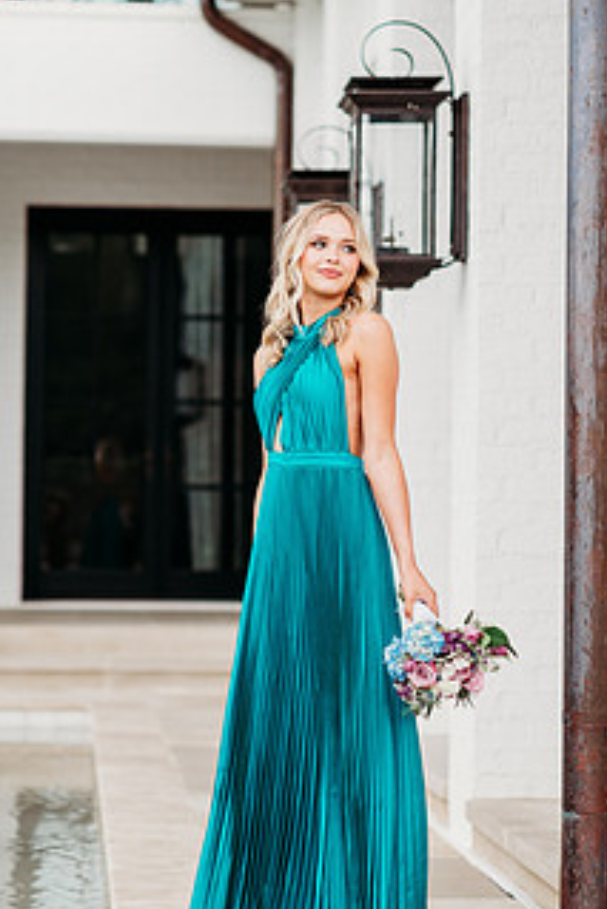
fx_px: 3031
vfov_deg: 17.0
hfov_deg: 11.4
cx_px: 313
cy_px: 359
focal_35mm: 120
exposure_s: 1/400
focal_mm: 85
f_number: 2.5
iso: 250
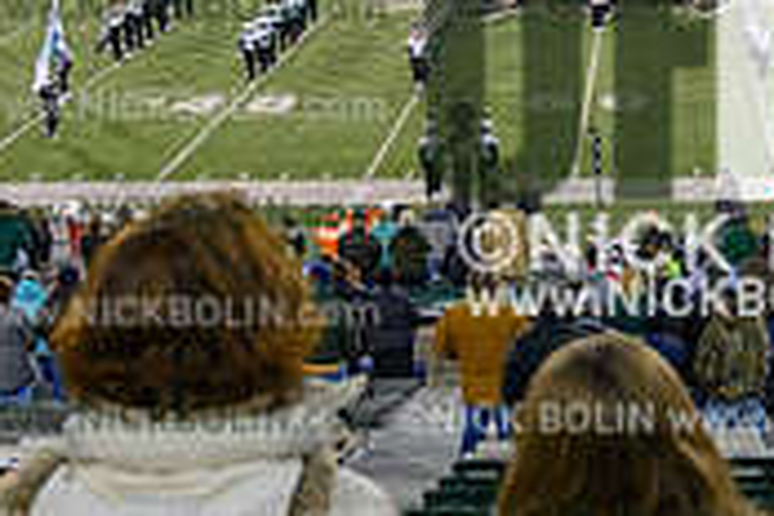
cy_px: 109
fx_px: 1720
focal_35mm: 80
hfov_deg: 24.4
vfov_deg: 16.9
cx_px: 738
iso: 2000
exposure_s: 1/250
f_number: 4
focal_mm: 24
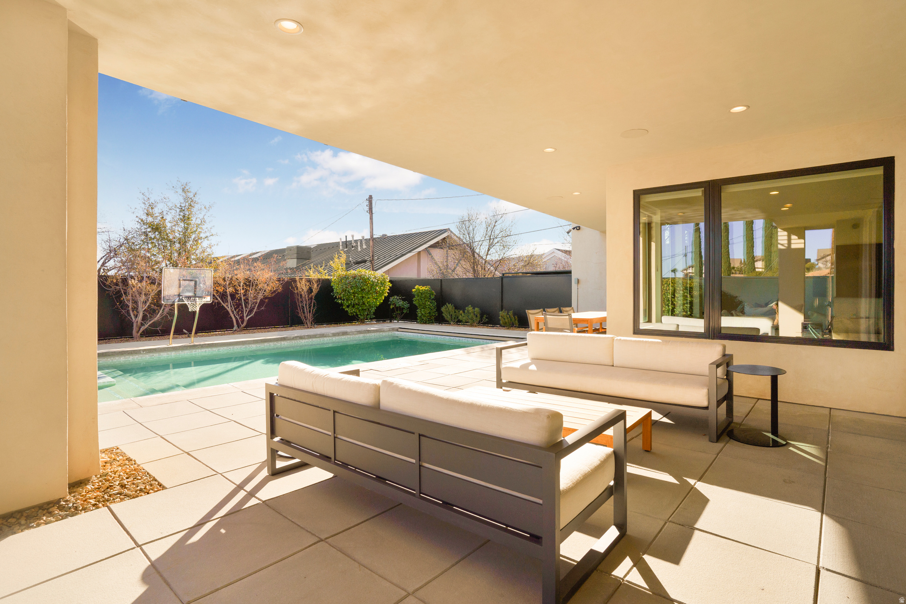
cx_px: 453
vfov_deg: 70.4
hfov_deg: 93.3
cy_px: 302
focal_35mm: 17
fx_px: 428
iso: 250
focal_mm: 17
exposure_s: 1/320
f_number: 9
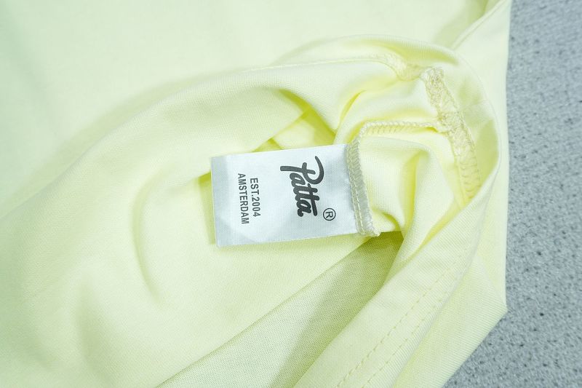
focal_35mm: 36
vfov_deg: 36.9
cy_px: 194
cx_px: 291
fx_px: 582
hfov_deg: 53.1
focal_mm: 24
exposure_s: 1/160
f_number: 8
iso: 1000
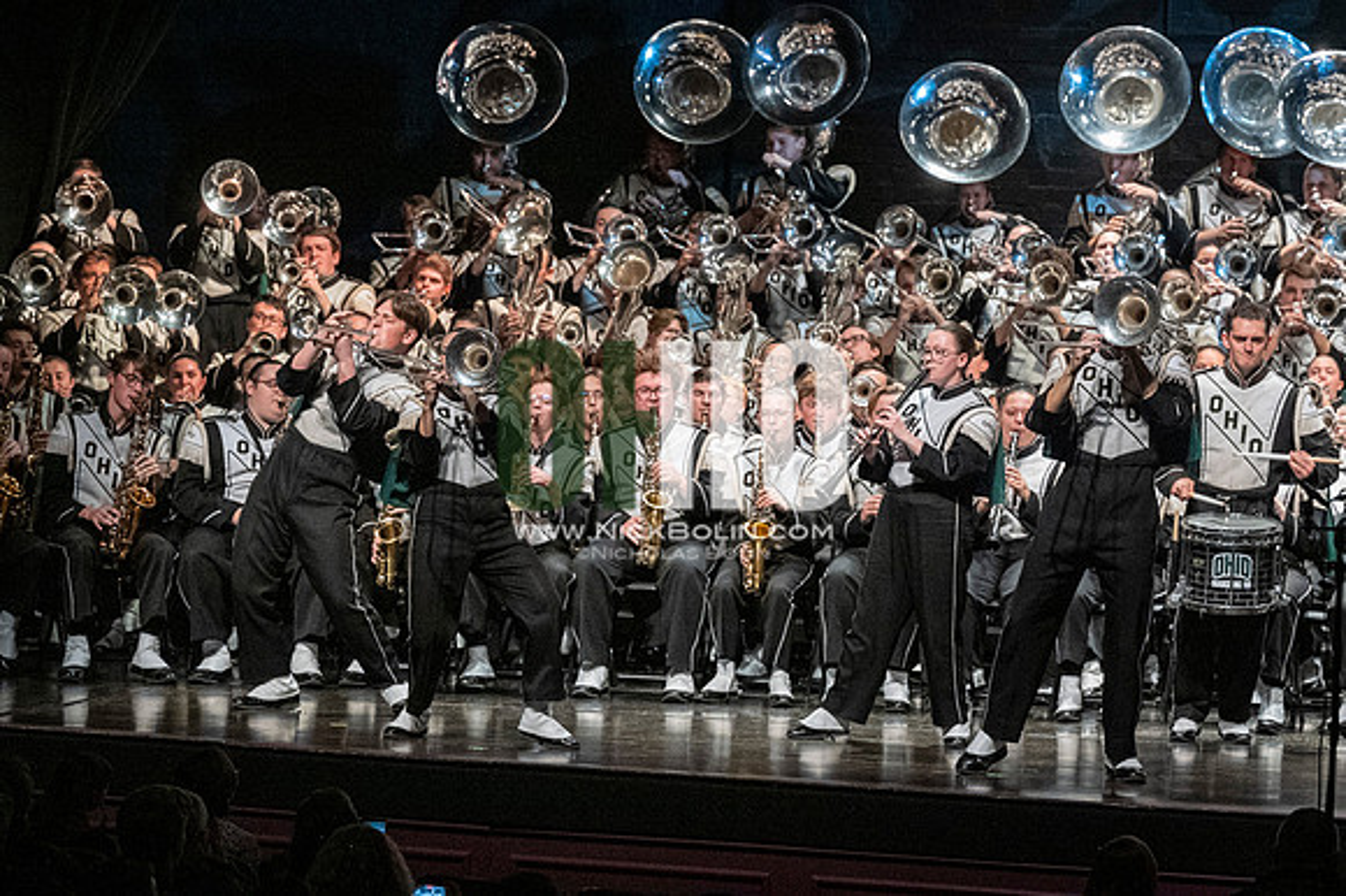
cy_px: 448
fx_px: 6987
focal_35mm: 187
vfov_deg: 7.3
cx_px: 673
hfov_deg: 11.0
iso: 4000
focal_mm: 125
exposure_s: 1/500
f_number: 4
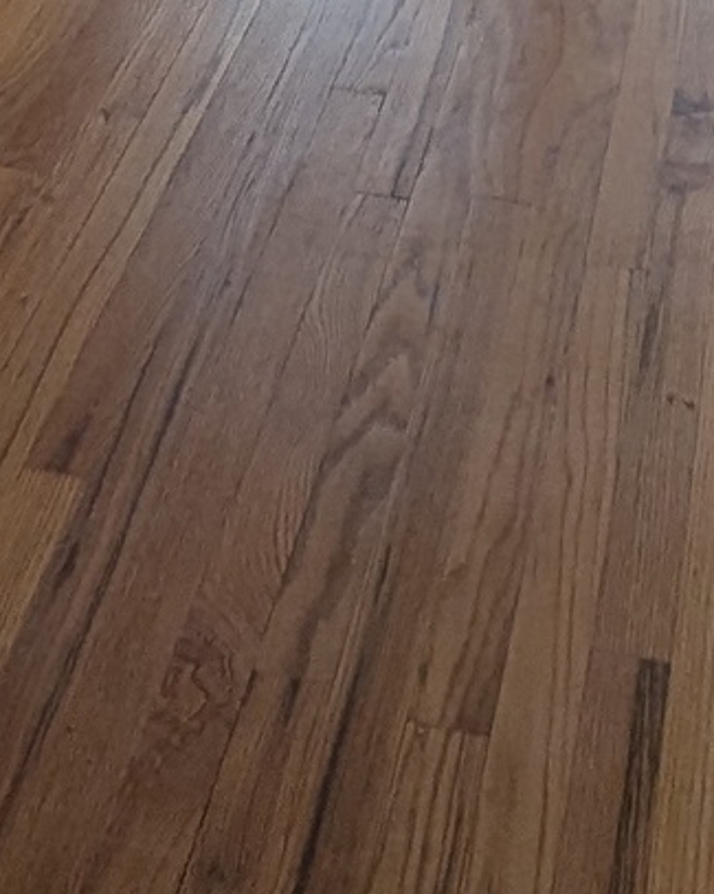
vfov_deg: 16.0
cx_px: 478
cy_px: -1142
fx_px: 1904
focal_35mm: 72
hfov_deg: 21.2
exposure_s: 1/62.8
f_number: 2.2
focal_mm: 1.95
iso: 58
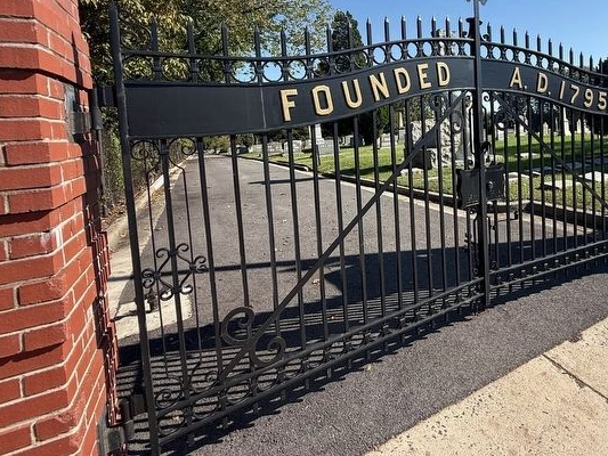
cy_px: 147
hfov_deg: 76.0
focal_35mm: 21
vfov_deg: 61.7
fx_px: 369
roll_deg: +2.7
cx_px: 415
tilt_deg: -4.5
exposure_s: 1/1050
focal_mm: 2.22
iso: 50
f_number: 2.2
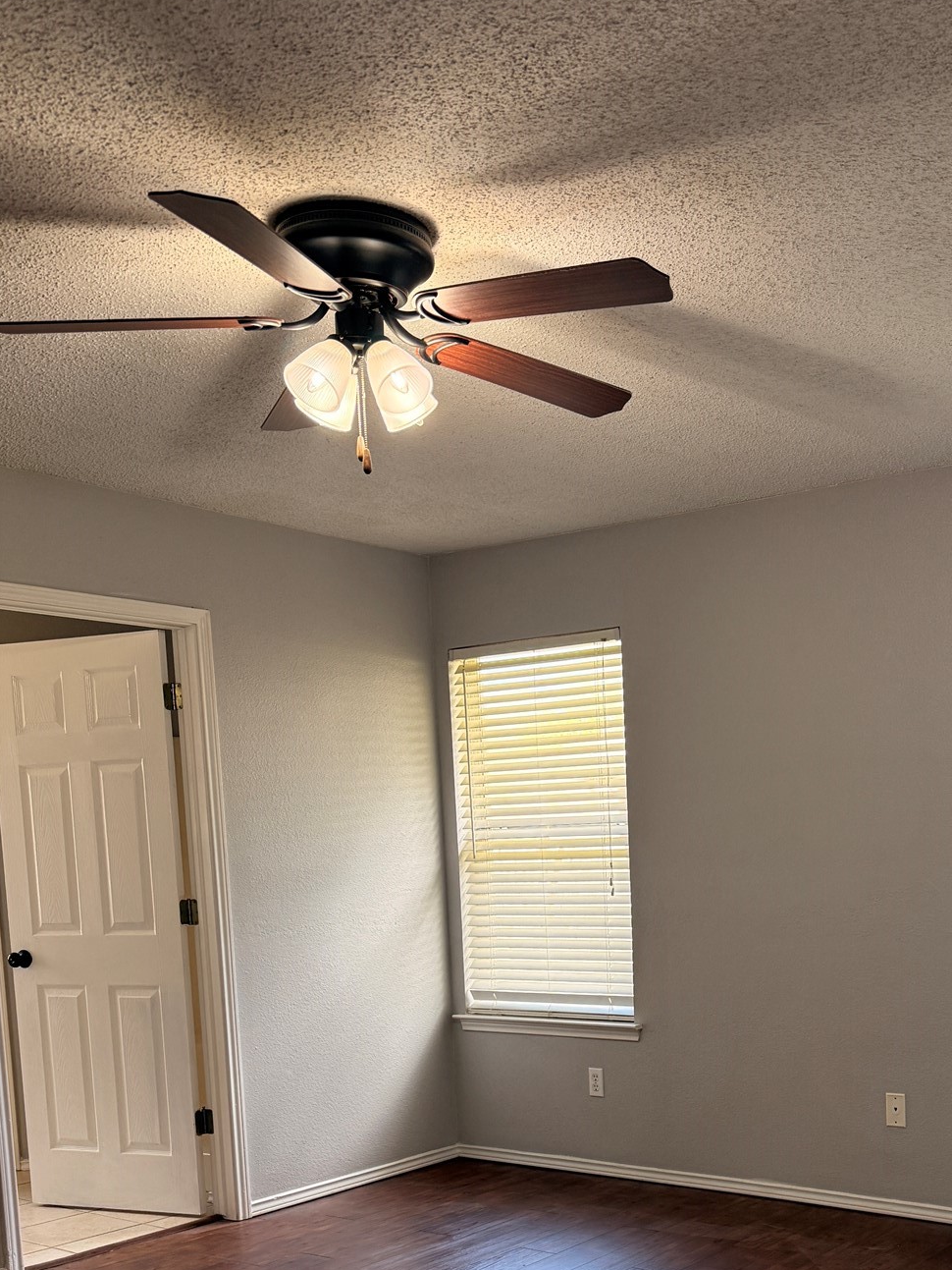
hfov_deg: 36.6
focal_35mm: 38
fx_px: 1393
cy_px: 992
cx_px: 748
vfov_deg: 46.7
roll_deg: +0.9
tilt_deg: -4.9
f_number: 1.78
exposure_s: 1/151
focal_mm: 6.76
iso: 200
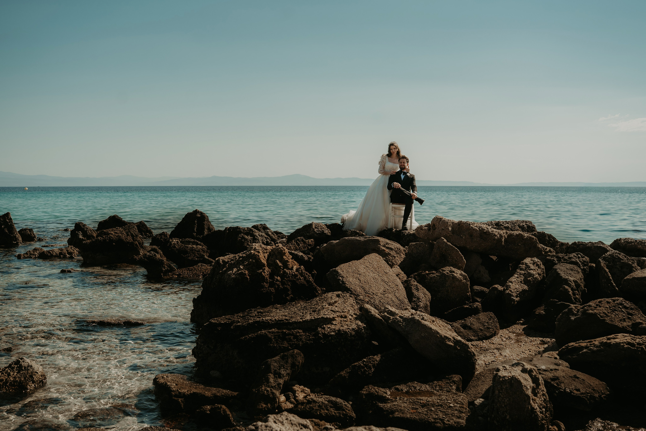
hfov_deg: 54.4
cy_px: 216
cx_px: 323
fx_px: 628
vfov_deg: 37.9
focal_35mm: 35
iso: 250
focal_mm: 35
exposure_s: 1/1250
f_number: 4.5
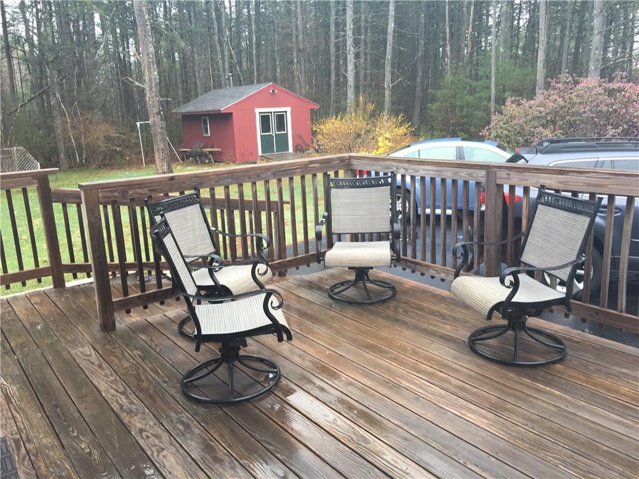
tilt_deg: -13.5
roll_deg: +2.4
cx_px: 320
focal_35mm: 29
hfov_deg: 61.7
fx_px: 535
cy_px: 240
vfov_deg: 48.2
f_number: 2.2
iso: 25
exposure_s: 1/60
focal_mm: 4.15
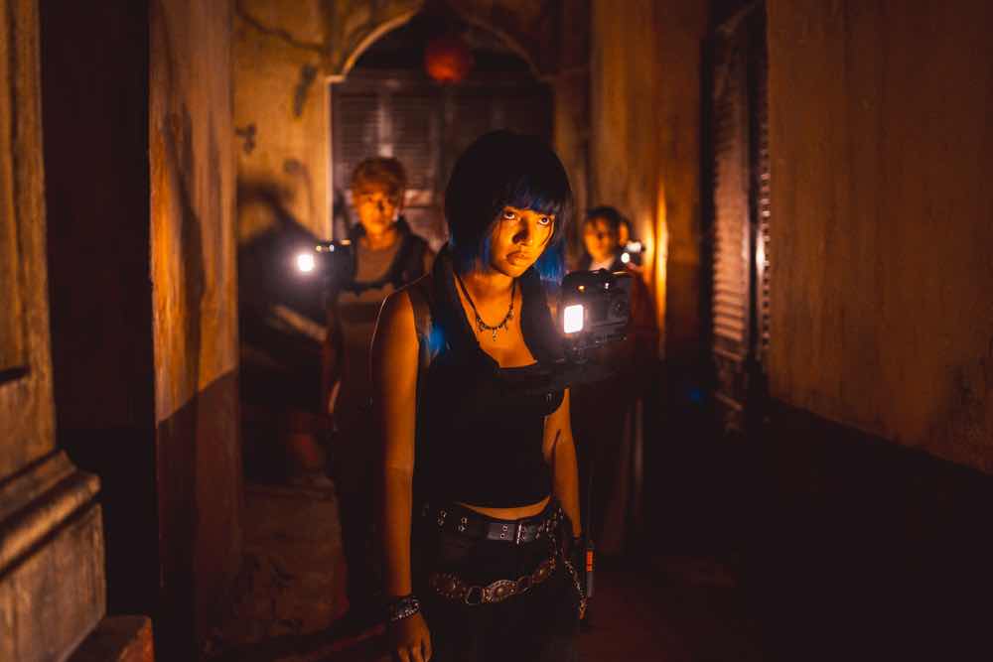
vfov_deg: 37.9
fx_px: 965
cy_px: 331
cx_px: 496
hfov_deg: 54.4
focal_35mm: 35
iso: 6400
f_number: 1.8
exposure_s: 1/320
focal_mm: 35
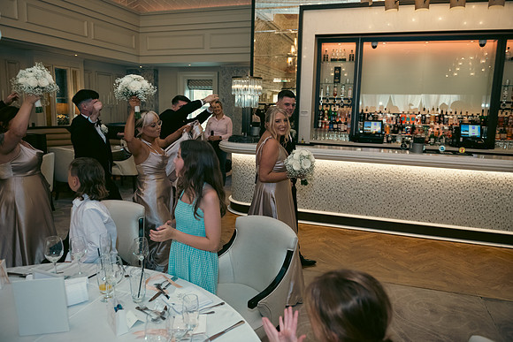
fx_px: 371
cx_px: 256
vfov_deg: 49.6
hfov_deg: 69.4
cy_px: 171
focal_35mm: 26
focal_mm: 26
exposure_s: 1/160
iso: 800
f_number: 3.5
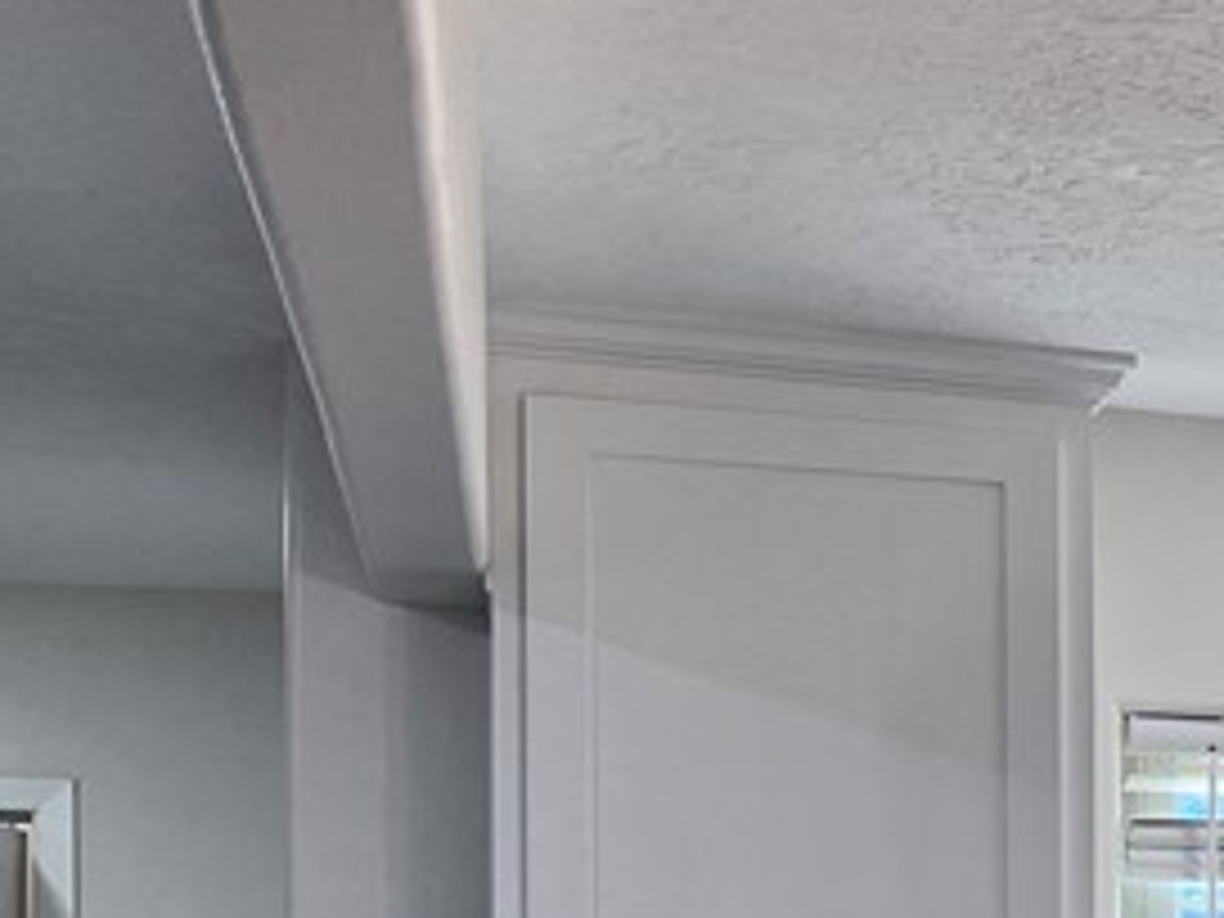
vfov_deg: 14.7
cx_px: 2228
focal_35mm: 98
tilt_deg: +0.5
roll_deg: +0.4
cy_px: 1053
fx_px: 3465
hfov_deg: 16.6
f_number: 1.6
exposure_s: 1/120
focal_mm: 5.1
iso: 80
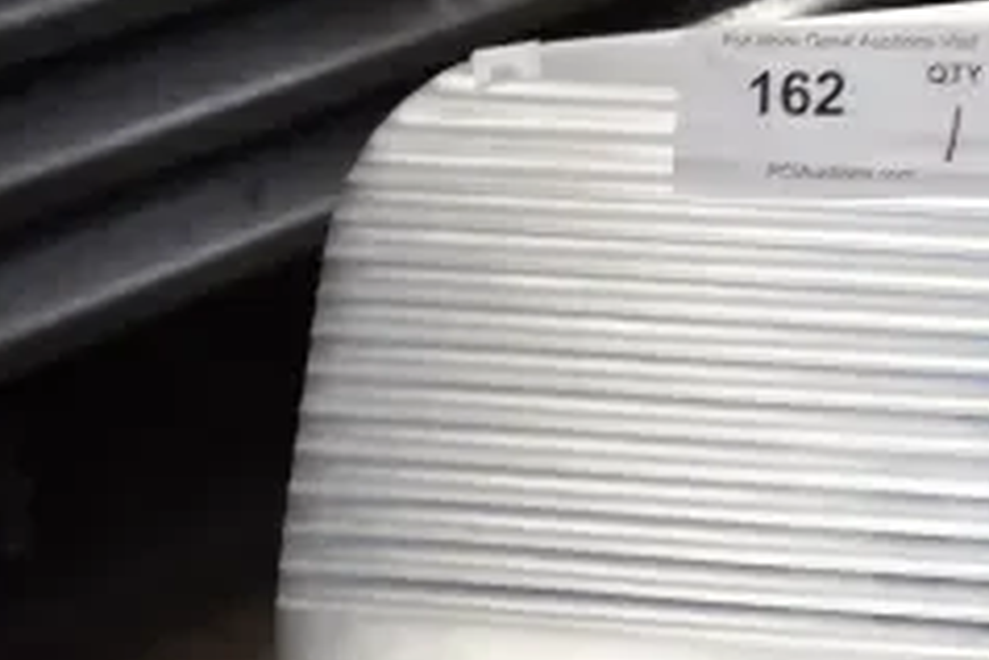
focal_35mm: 77
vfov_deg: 17.1
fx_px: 2117
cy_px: 741
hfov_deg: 24.2
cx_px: 1143
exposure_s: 1/30
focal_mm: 20
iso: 500
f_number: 3.5
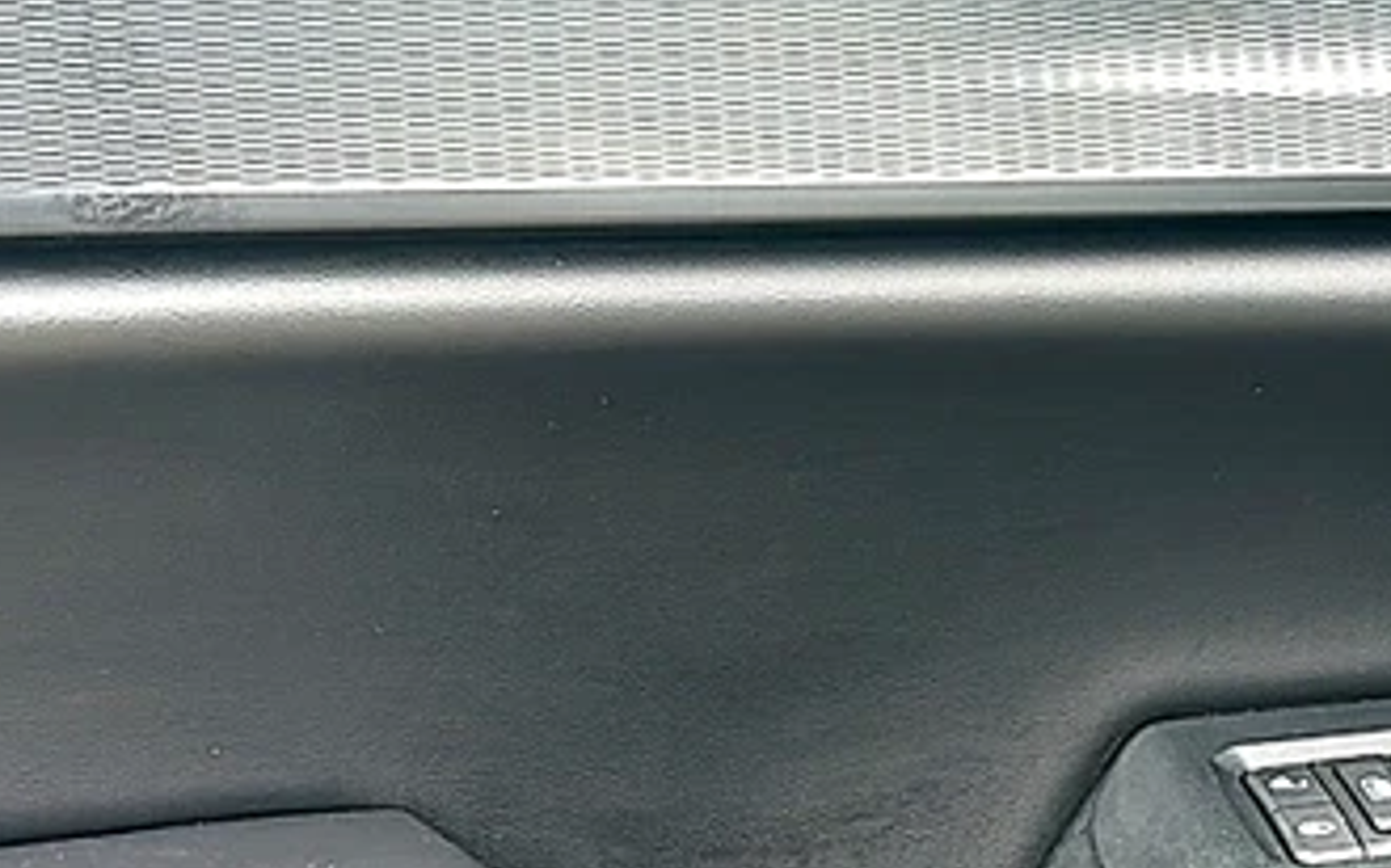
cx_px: 1206
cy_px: 735
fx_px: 2729
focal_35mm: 72
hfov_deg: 27.7
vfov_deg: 17.9
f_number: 1.78
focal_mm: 6.86
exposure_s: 1/305
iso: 100
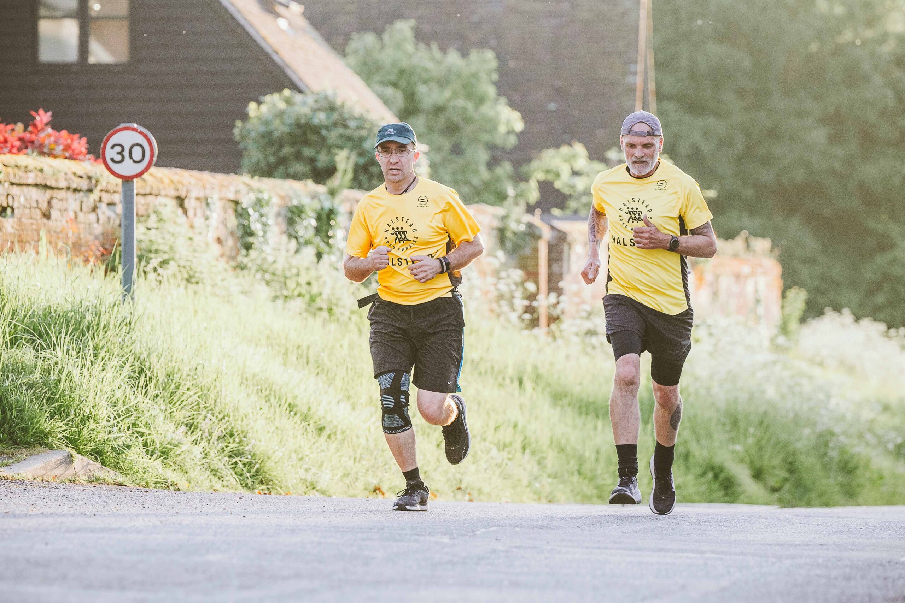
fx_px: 5832
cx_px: 452
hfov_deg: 8.9
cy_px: 302
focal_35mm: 232
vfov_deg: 5.9
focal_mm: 155
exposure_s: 1/1250
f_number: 3.5
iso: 500
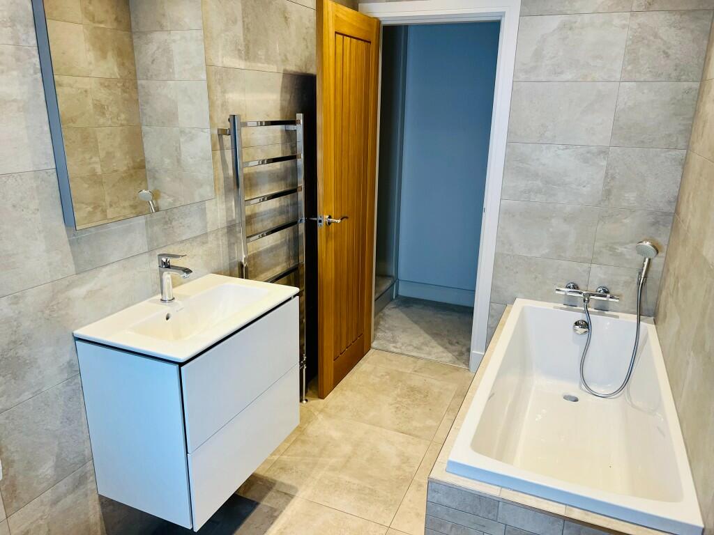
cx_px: 357
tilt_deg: -19.3
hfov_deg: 67.3
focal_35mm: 26
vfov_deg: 53.1
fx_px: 536
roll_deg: -0.7
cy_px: 268
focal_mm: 5.7
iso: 80
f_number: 1.5
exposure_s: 1/100
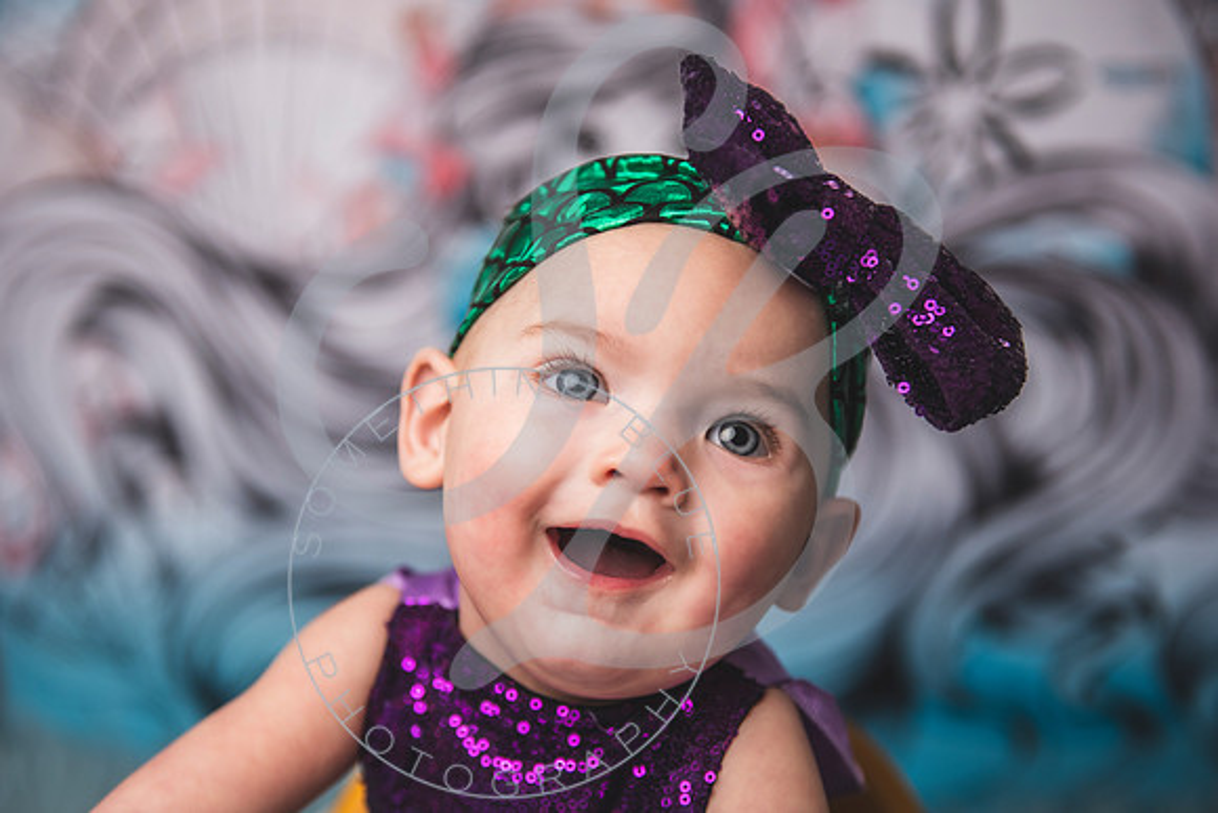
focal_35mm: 58
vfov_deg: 23.4
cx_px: 539
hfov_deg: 34.5
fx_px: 1962
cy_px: 453
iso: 100
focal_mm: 52
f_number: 2.8
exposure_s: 1/160
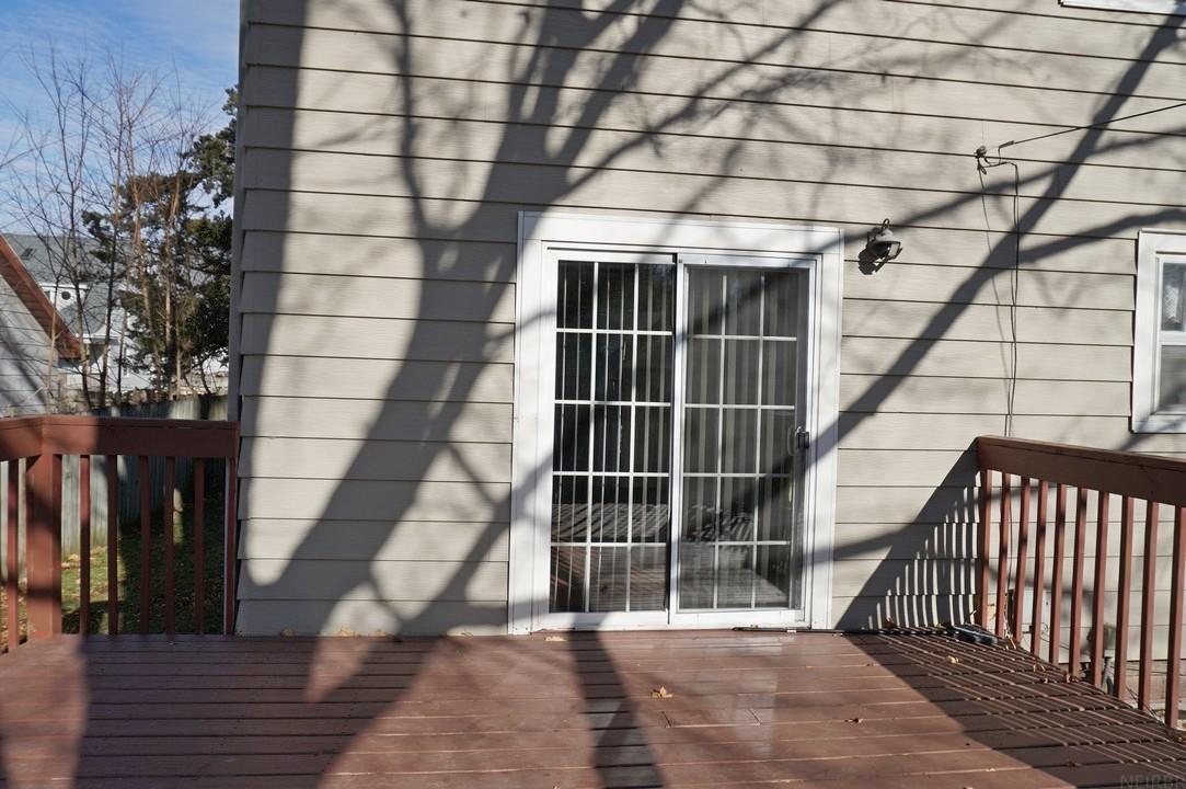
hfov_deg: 73.8
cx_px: 593
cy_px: 394
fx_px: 790
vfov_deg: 53.0
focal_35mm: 24
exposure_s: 1/320
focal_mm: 16
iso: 100
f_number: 8
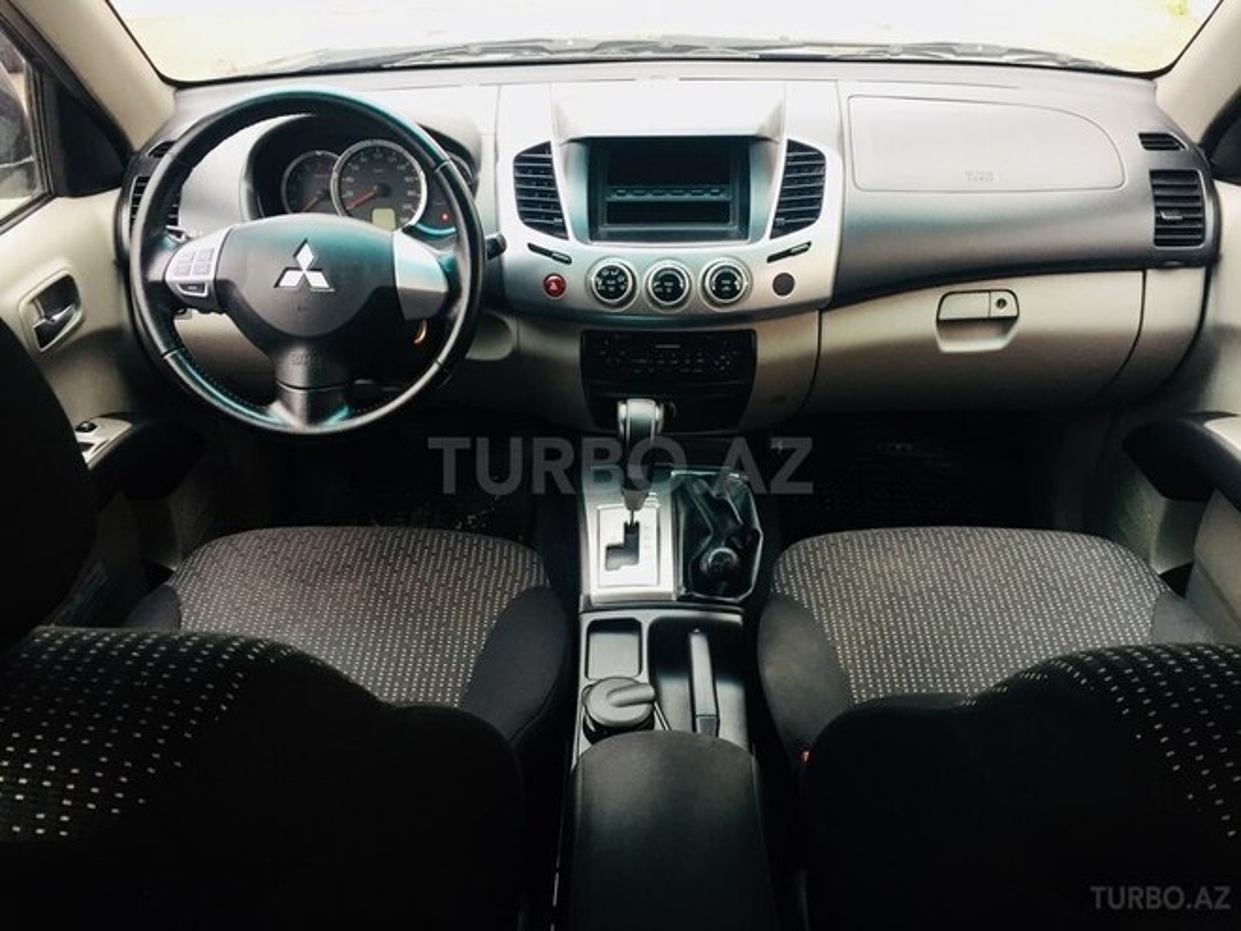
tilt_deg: -35.7
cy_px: 466
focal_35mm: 29
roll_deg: +1.9
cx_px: 620
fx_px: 1040
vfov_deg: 48.2
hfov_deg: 61.7
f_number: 2.2
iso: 50
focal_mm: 4.15
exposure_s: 1/33
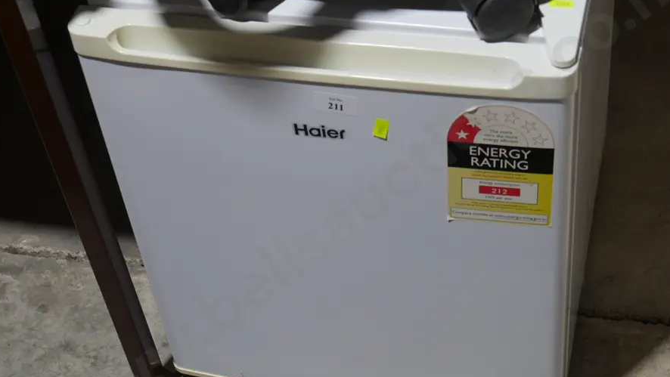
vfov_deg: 16.5
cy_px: 199
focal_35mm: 73
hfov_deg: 28.9
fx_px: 1297
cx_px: 377
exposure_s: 1/60
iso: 400
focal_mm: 29
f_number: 5.4
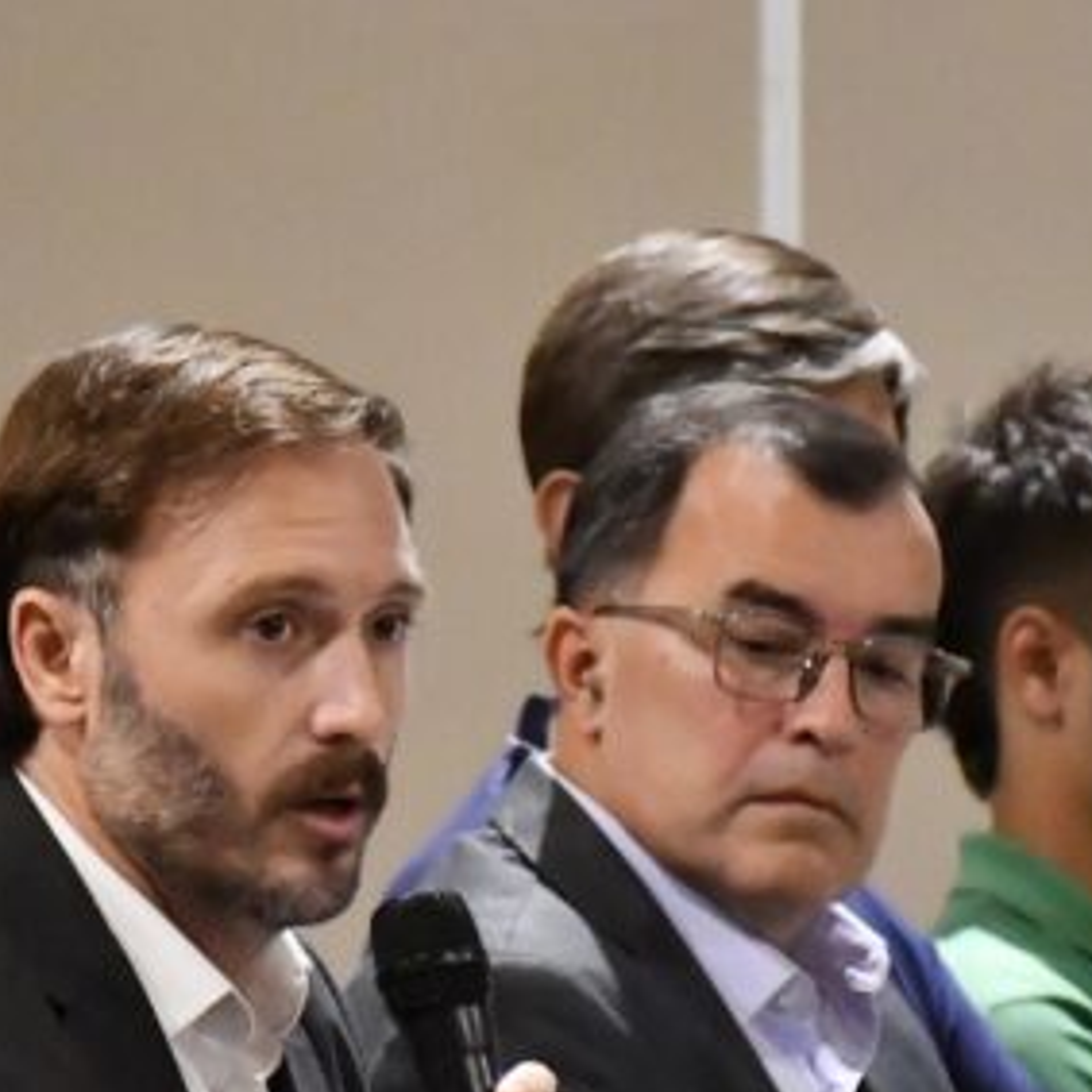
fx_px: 15454
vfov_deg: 4.0
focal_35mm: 433
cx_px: 224
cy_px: 795
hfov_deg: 4.0
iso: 6400
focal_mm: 100
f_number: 5.6
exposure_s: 1/50
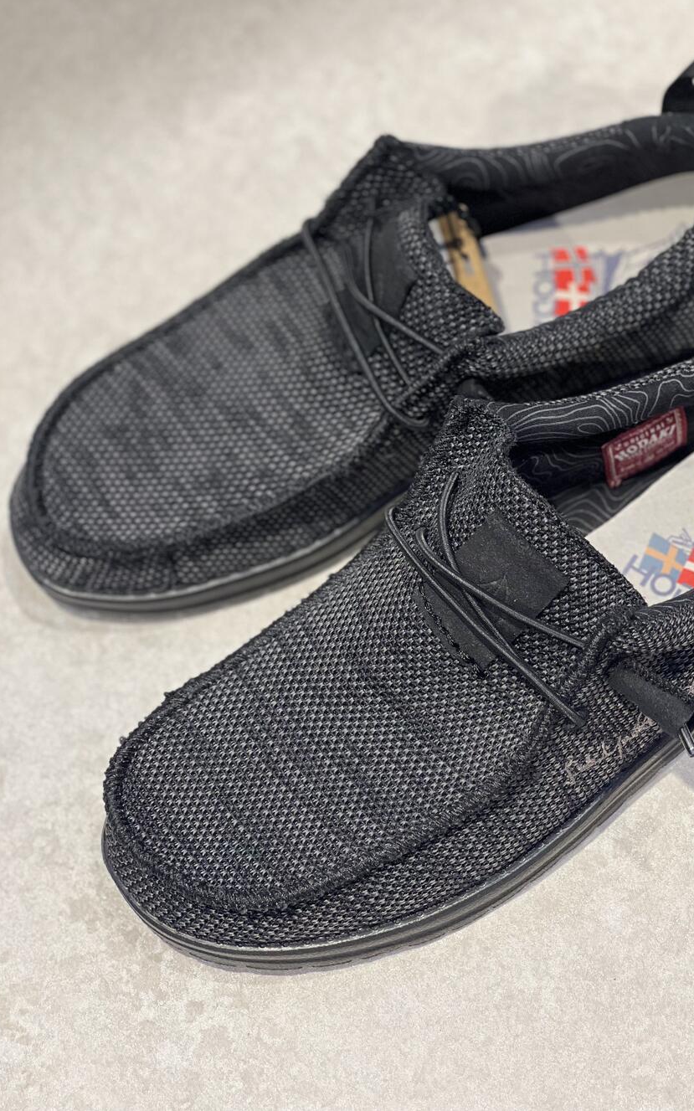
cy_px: 554
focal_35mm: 82
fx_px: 2482
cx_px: 411
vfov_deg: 25.2
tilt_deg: -55.7
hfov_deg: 15.9
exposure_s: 1/100
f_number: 2.8
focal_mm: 9
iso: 125
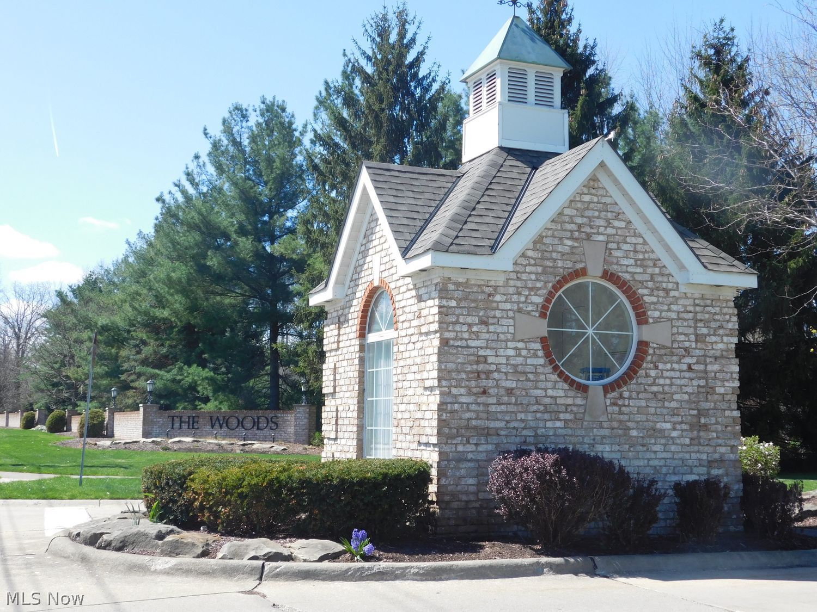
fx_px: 1062
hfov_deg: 42.1
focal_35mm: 45
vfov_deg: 32.2
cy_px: 306
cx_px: 408
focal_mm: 8
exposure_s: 1/640
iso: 125
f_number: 3.7
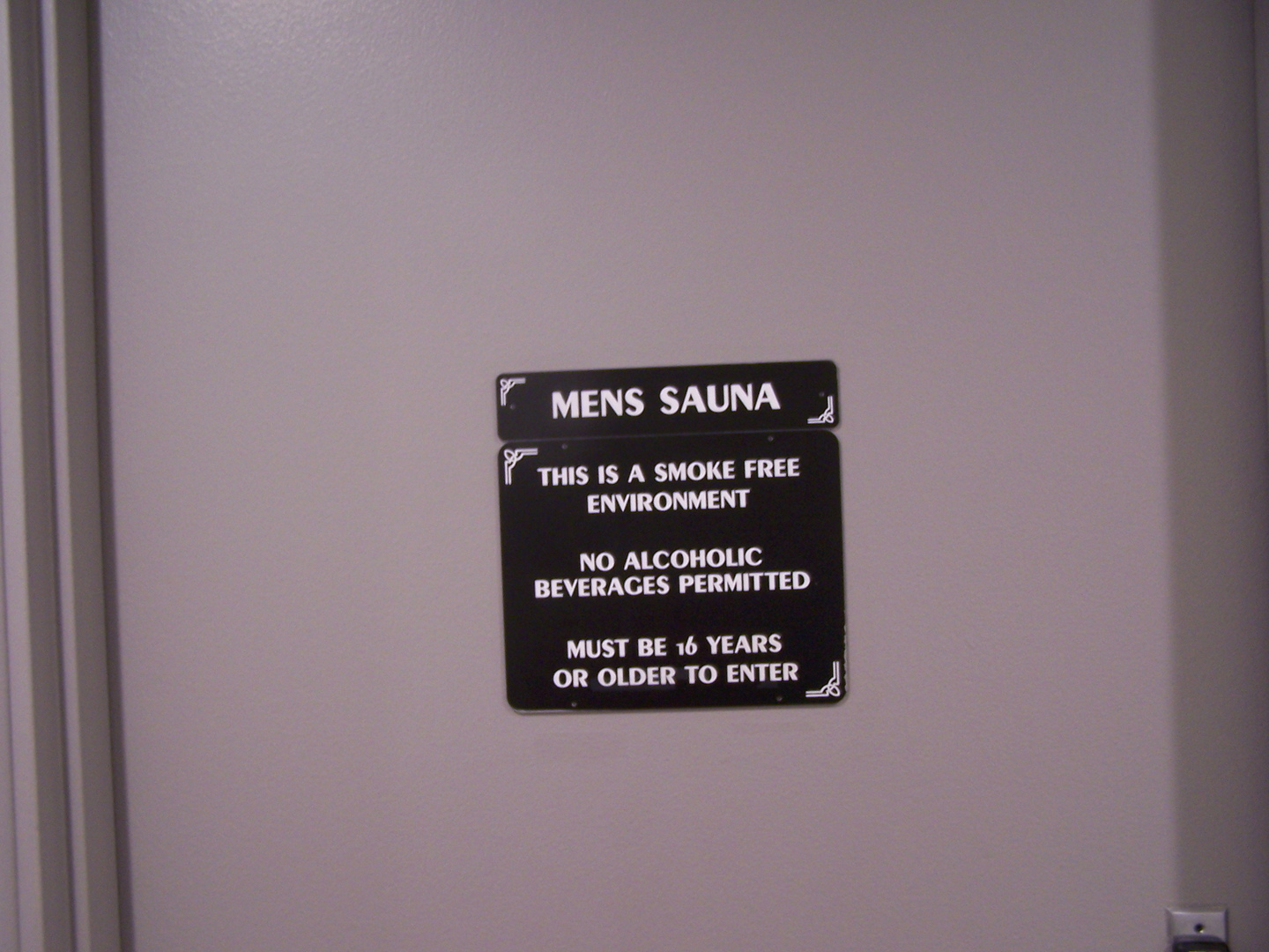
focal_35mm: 38
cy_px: 476
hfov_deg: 49.0
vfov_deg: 37.7
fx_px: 1393
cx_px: 634
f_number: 2.8
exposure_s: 1/8
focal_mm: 6.3
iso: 140
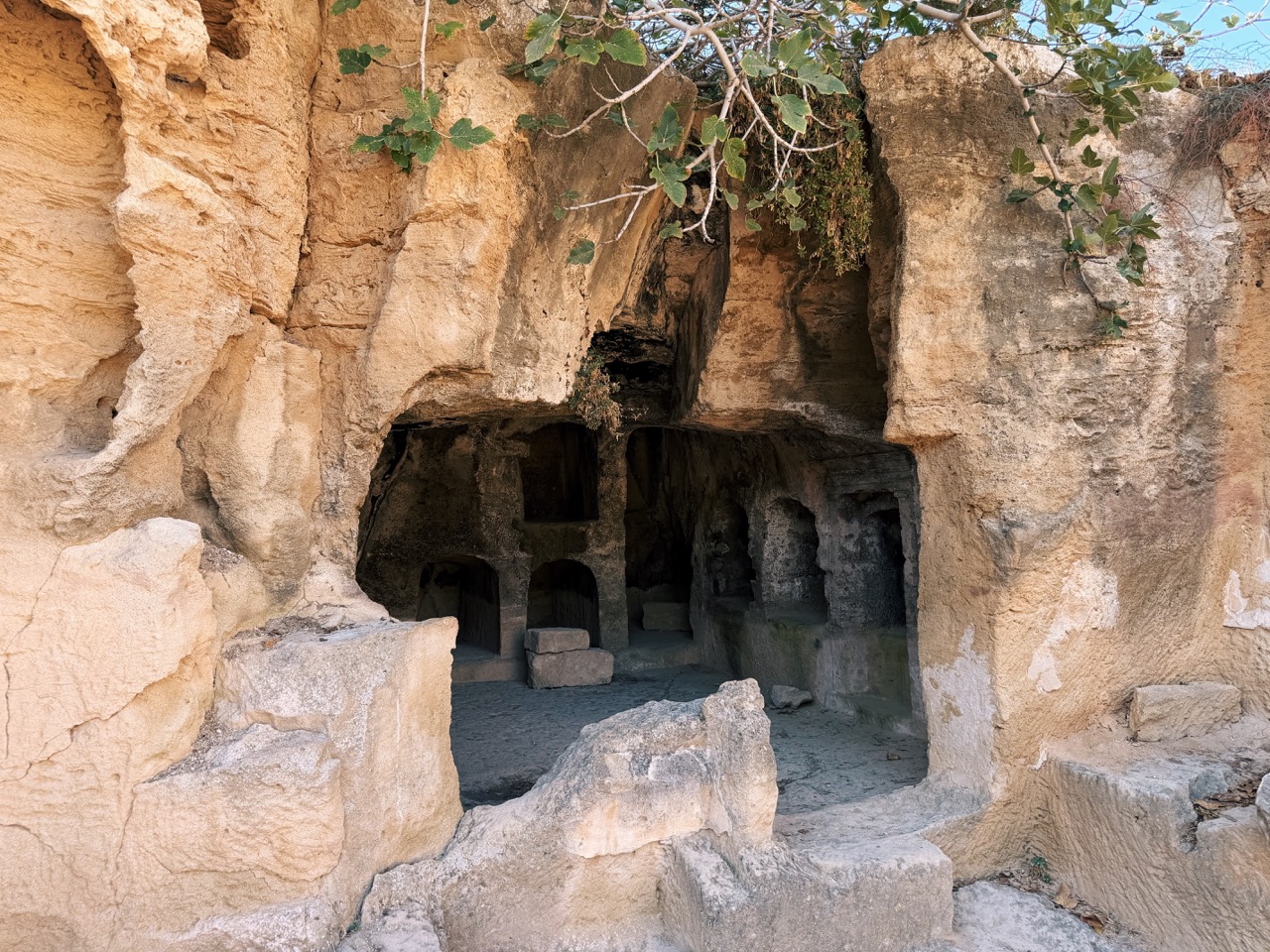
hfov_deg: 71.6
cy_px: 476
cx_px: 635
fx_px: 881
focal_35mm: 24
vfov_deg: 56.8
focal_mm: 6.76
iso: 80
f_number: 1.78
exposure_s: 1/410
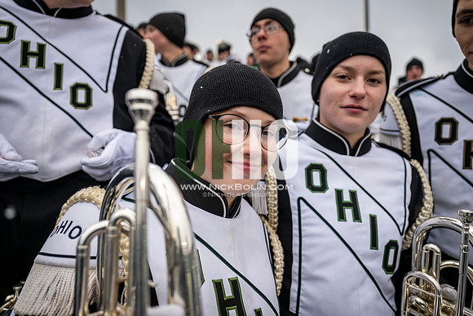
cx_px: 236
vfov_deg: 53.2
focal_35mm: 24
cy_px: 158
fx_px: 315
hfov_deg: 73.7
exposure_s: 1/500
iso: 160
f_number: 2.8
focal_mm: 24
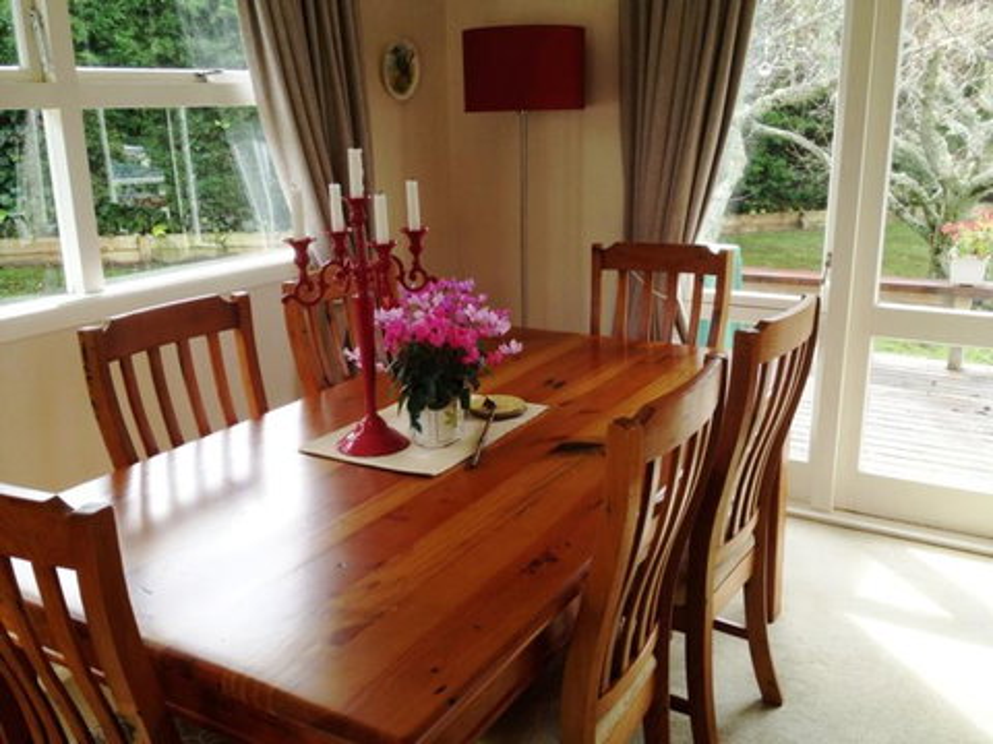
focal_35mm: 35
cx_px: 496
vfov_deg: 40.7
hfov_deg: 52.6
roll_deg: +2.1
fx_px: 1004
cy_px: 372
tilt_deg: -16.3
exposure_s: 1/170
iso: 50
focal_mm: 4.28
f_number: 2.4
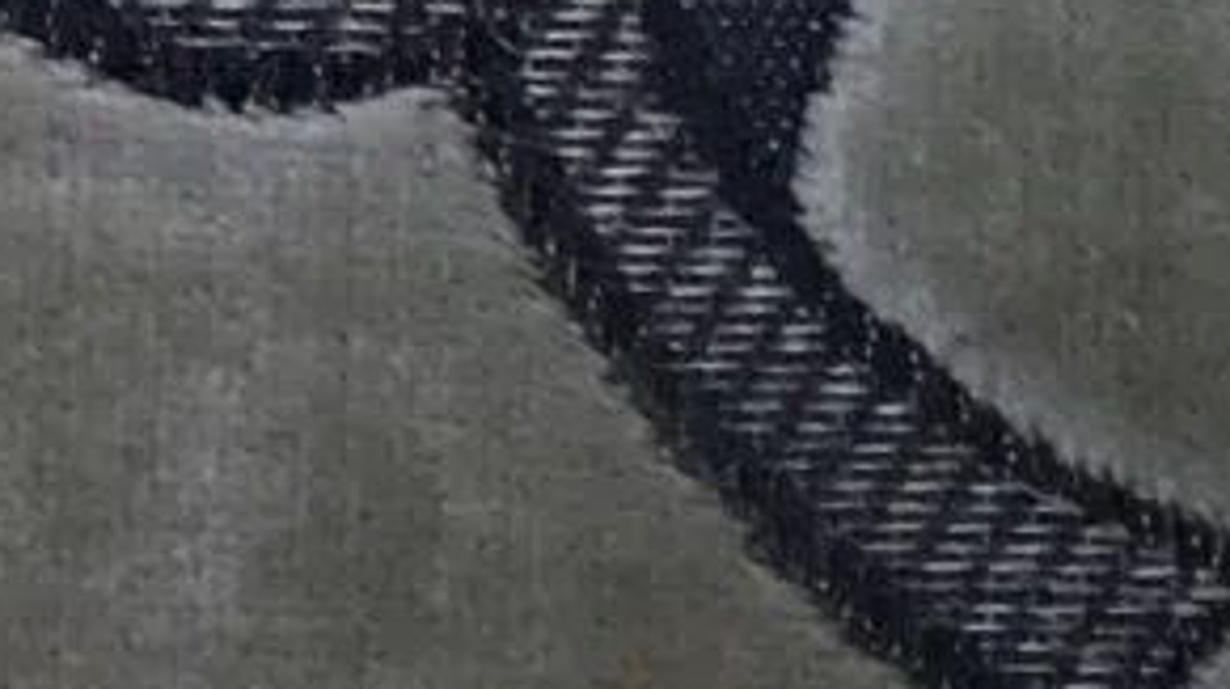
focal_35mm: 119
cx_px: 2004
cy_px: 279
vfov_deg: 10.2
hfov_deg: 16.0
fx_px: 3877
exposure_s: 1/25
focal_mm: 3.3
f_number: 2.4
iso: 400
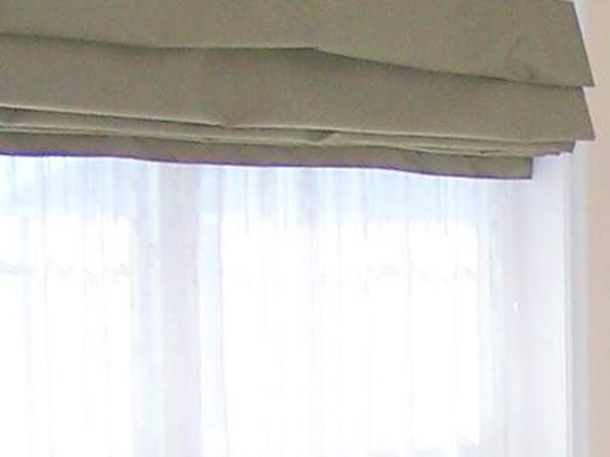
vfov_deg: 7.8
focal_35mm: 188
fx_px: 3311
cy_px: 666
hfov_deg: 10.2
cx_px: 908
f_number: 2.8
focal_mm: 6.3
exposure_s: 1/250
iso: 80
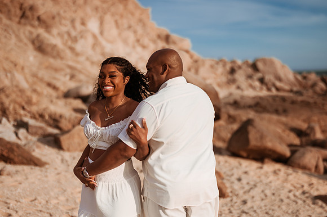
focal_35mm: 58
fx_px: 527
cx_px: 164
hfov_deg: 34.5
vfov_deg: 23.3
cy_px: 108
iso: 64
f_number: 1.8
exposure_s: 1/8000
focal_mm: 58
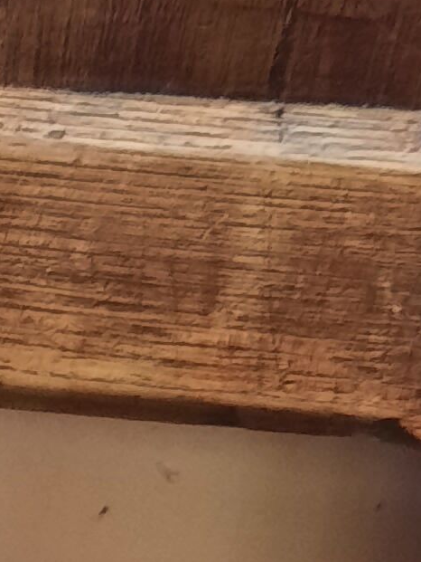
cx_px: -570
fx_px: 2610
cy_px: 776
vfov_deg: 11.9
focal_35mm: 161
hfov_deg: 8.5
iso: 320
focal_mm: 4.6
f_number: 2
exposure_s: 1/25
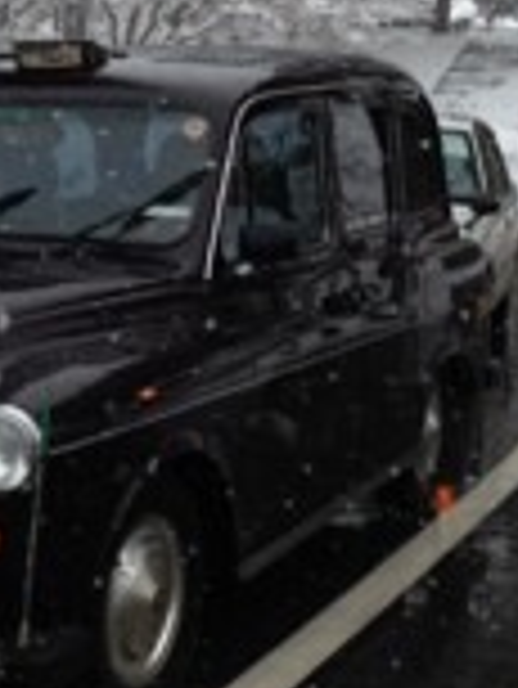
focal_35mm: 97
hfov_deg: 15.1
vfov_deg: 20.2
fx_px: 1933
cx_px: 27
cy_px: 391
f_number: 2.4
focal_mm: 4.12
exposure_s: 1/685
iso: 50
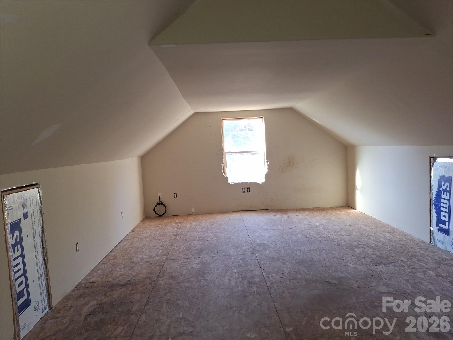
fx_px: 327
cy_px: 170
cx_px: 226
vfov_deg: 54.9
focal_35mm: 25
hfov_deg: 69.4
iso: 200
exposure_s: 1/120
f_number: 1.8
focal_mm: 4.69
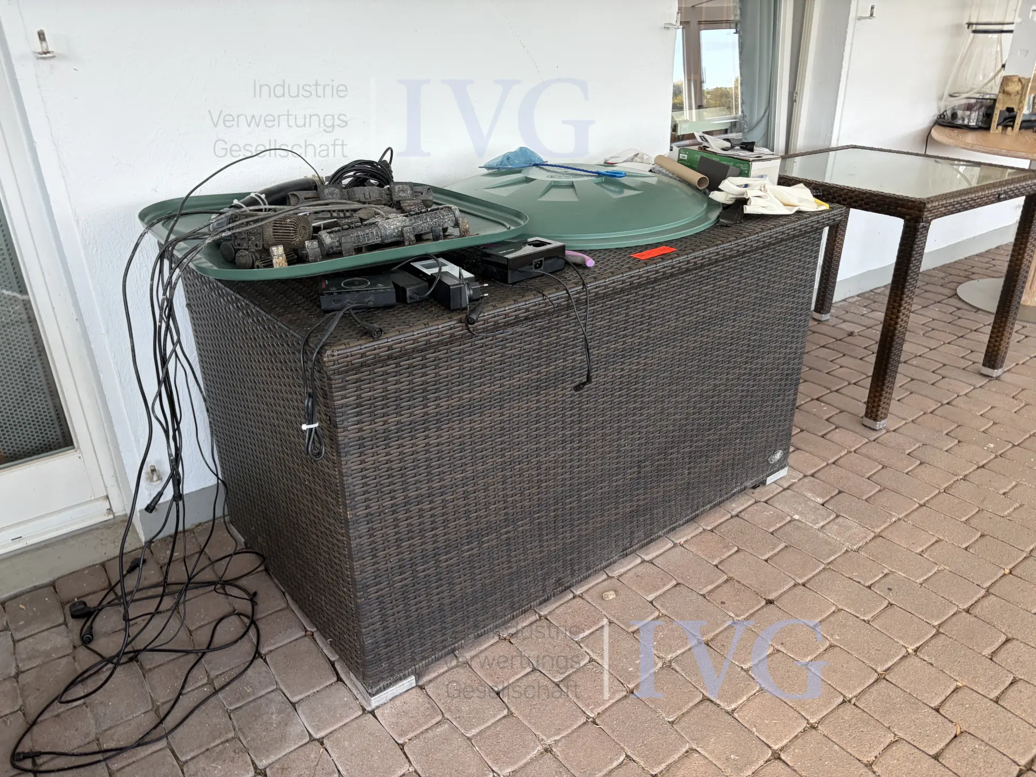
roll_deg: +0.7
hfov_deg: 67.3
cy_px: 388
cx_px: 518
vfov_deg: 53.1
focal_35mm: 26
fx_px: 778
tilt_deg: -21.0
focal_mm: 5.96
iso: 80
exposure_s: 1/100
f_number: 1.6
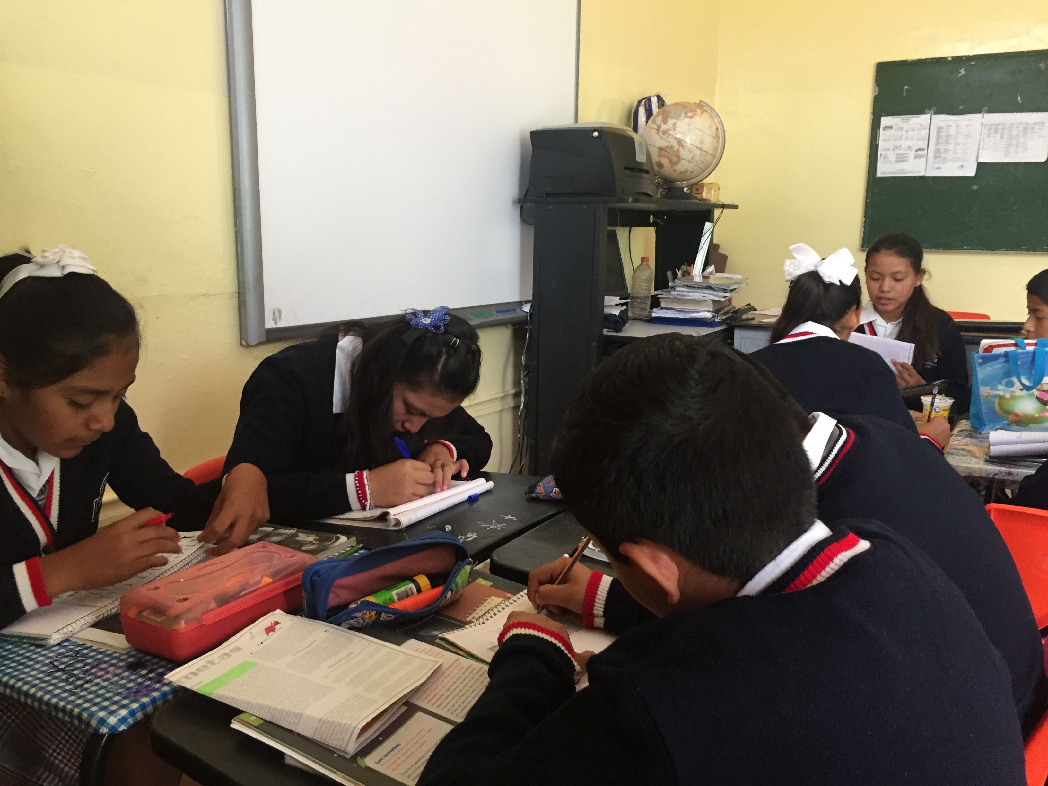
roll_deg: -0.7
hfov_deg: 61.7
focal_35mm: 29
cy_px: 393
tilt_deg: -10.0
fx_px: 878
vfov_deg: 48.2
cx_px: 524
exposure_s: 1/30
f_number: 2.2
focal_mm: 4.15
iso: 125
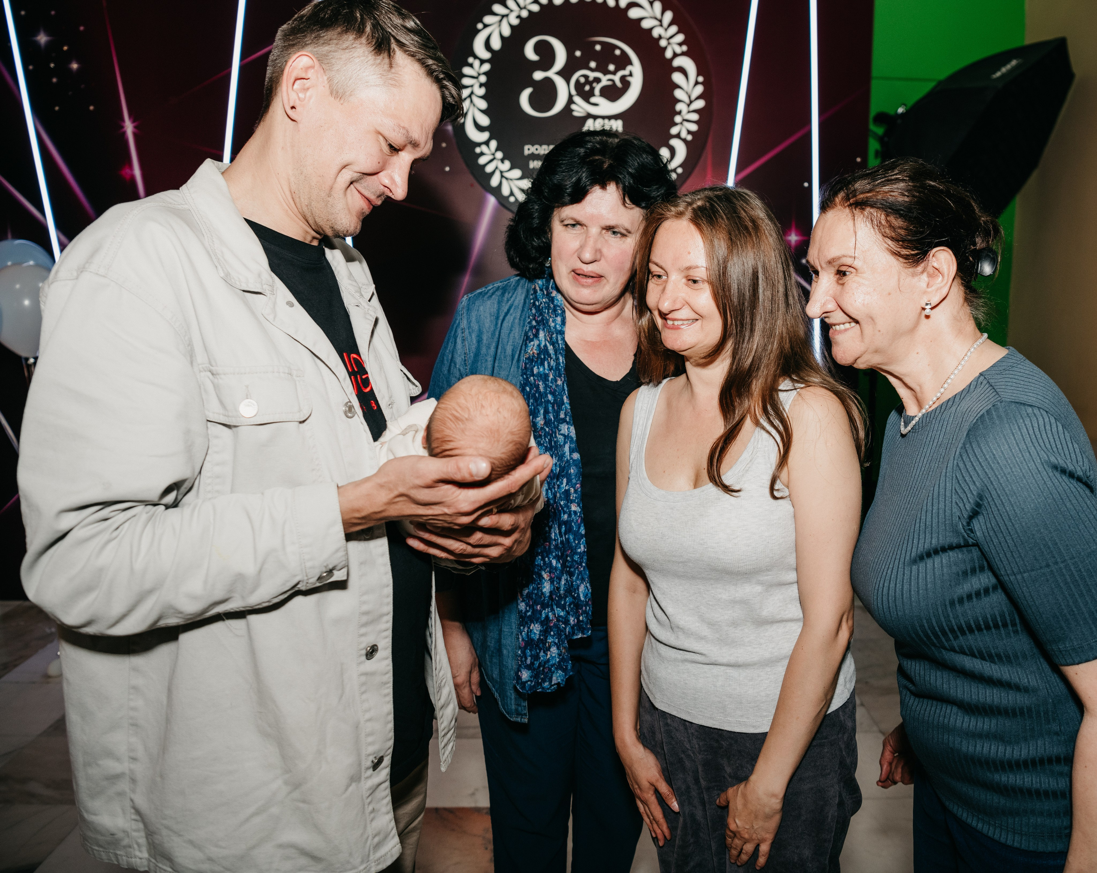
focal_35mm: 27
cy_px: 430
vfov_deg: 52.5
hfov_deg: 63.2
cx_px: 629
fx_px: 886
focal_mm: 24
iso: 320
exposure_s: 1/160
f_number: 4
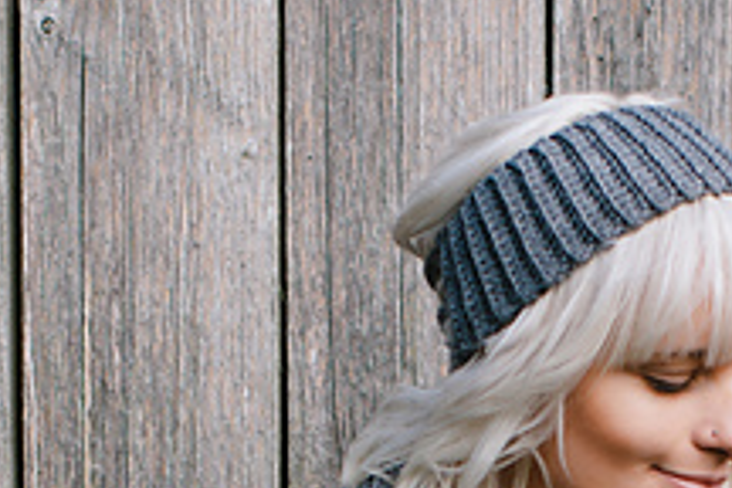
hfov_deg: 13.2
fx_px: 3161
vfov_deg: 8.5
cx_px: 564
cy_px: 891
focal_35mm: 155
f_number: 3.2
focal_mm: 35
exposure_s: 1/500
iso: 200
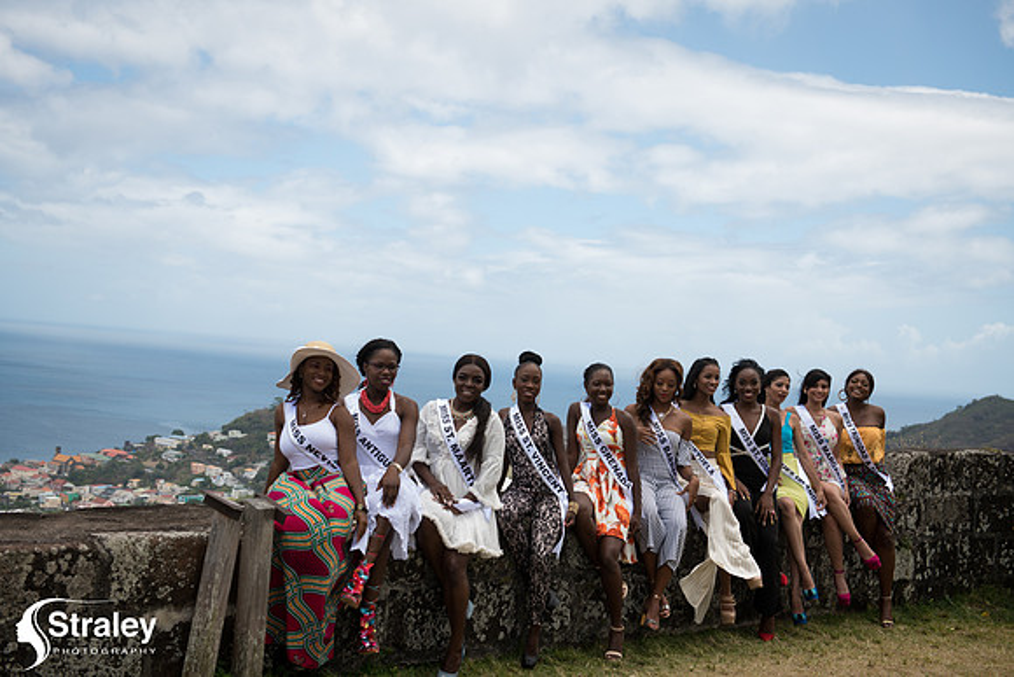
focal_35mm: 50
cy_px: 338
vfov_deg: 27.0
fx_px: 1409
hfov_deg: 39.6
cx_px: 507
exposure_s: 1/125
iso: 64
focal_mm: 50
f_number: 5.6
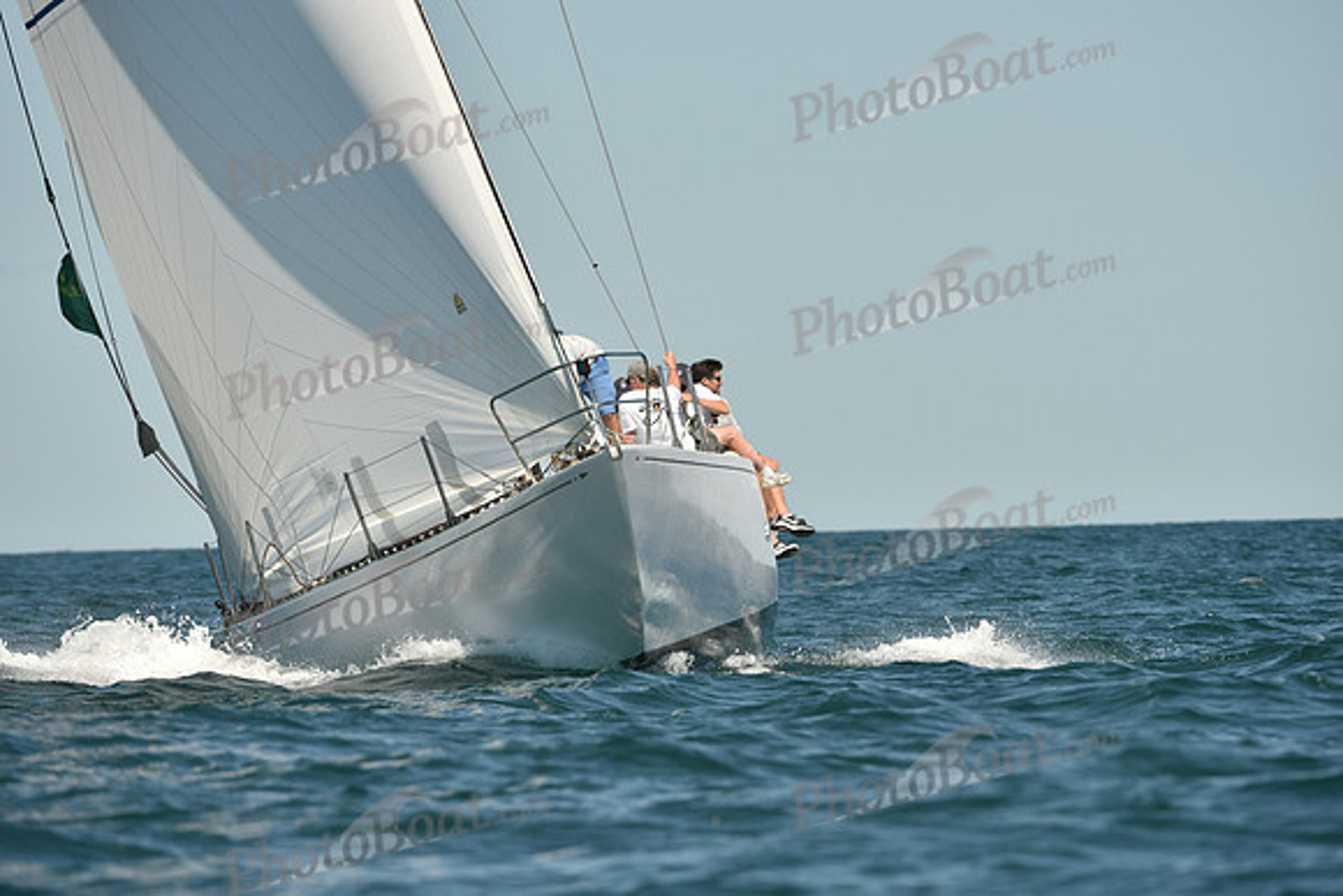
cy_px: 448
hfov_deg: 5.2
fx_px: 14925
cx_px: 672
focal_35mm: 400
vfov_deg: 3.4
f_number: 8
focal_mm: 400
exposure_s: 1/1000
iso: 250
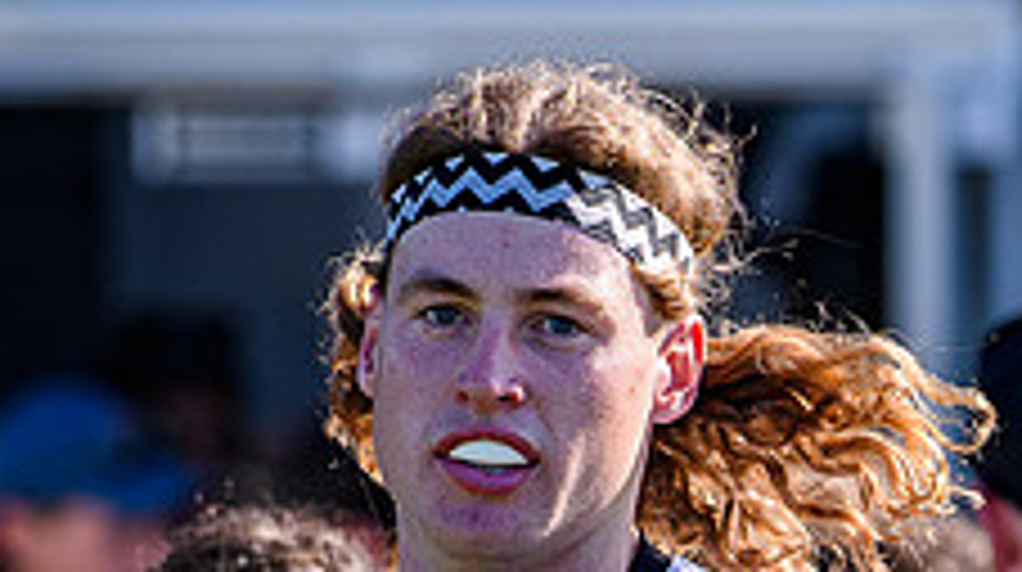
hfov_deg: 2.0
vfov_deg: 1.1
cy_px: 1112
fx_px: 29311
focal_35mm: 1083
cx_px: 1119
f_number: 2.8
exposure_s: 1/3200
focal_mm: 170
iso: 250
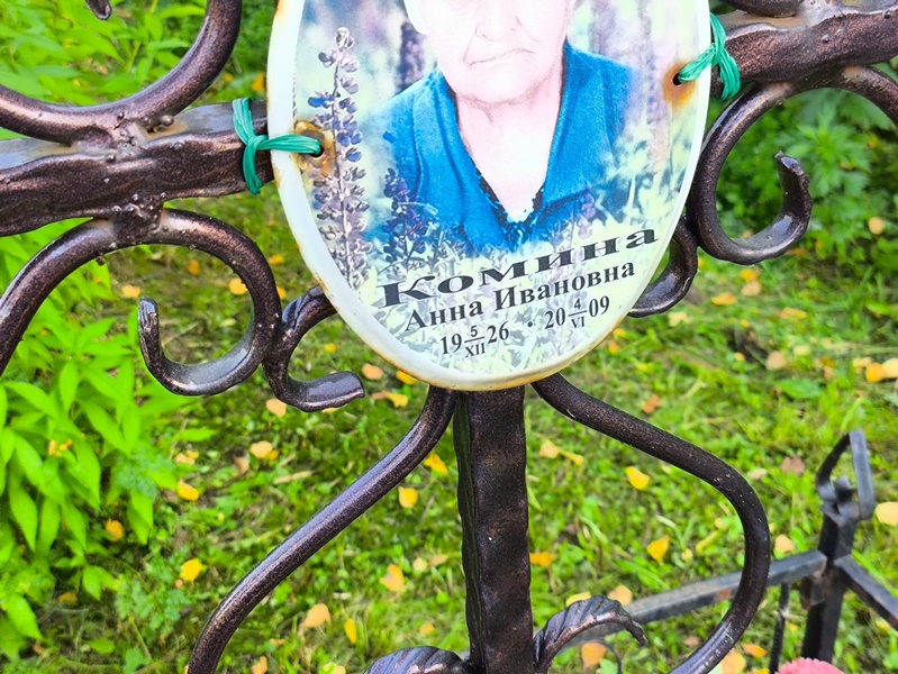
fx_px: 1298
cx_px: 449
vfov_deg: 29.1
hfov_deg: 38.2
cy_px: 337
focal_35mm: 50
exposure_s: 1/152
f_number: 1.7
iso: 50
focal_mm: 4.71
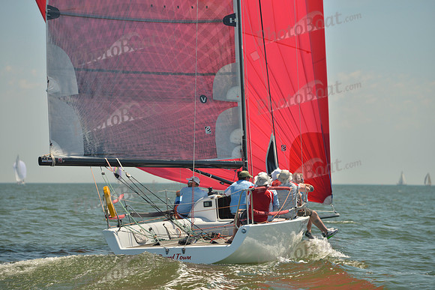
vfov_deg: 8.6
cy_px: 145
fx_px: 1934
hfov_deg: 12.8
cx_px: 218
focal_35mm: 160
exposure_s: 1/800
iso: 200
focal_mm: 160
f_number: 5.6
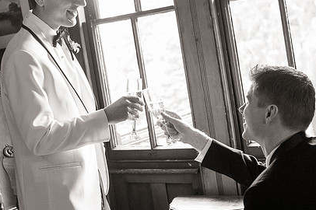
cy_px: 73
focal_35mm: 75
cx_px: 106
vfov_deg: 18.1
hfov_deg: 26.9
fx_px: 658
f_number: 4
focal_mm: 50
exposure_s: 1/250
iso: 3200
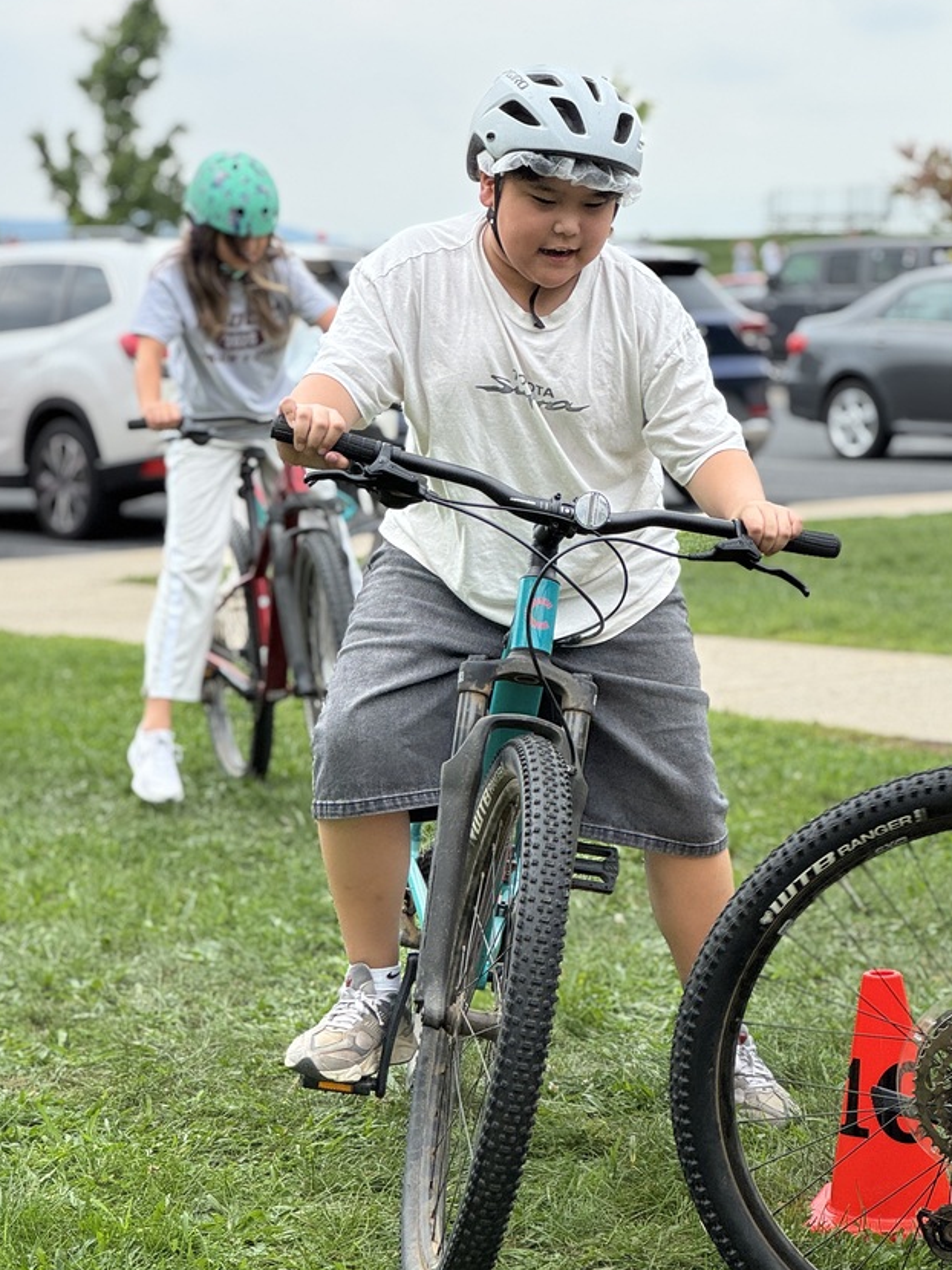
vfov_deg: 20.7
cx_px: 484
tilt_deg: -5.0
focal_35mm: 95
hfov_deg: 15.6
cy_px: 638
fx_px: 3485
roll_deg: +1.1
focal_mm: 9
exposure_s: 1/531
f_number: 2.8
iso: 25
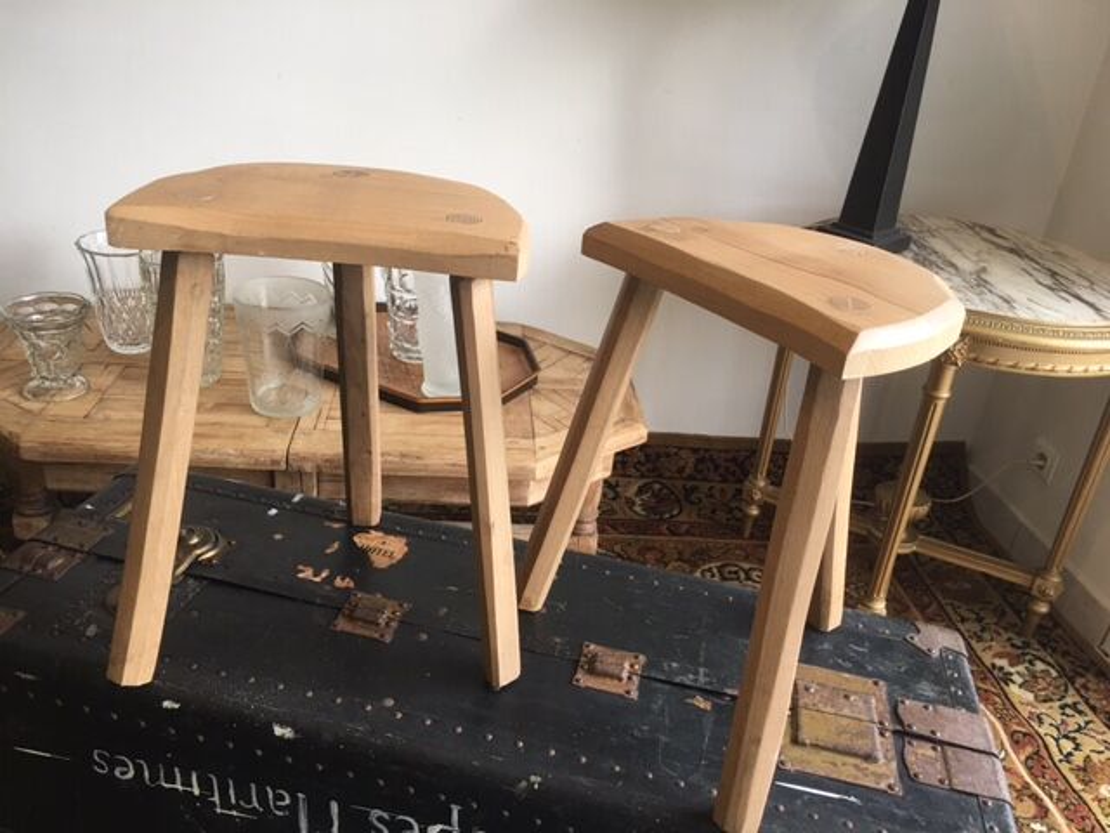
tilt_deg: -26.5
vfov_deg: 48.2
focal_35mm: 29
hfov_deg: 61.7
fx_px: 930
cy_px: 416
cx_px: 555
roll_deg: -7.6
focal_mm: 4.15
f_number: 2.2
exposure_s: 1/33
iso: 50
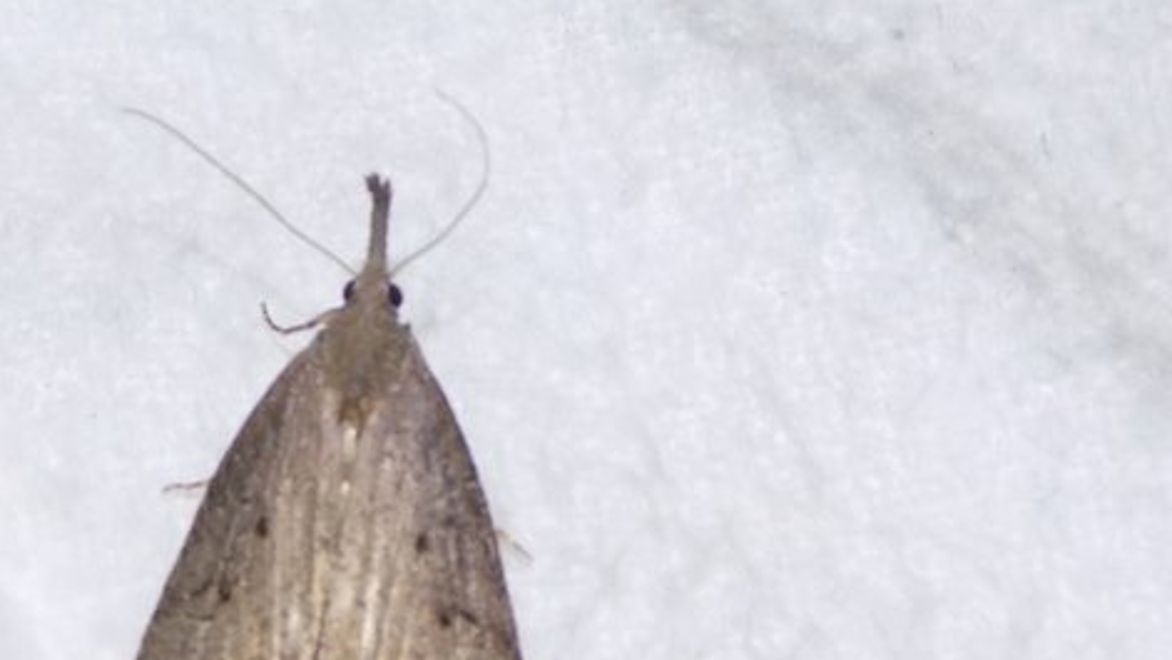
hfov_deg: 9.2
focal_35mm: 233
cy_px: 252
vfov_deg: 5.2
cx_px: 302
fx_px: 7241
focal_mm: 20.9
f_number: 4.8
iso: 200
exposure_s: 1/30
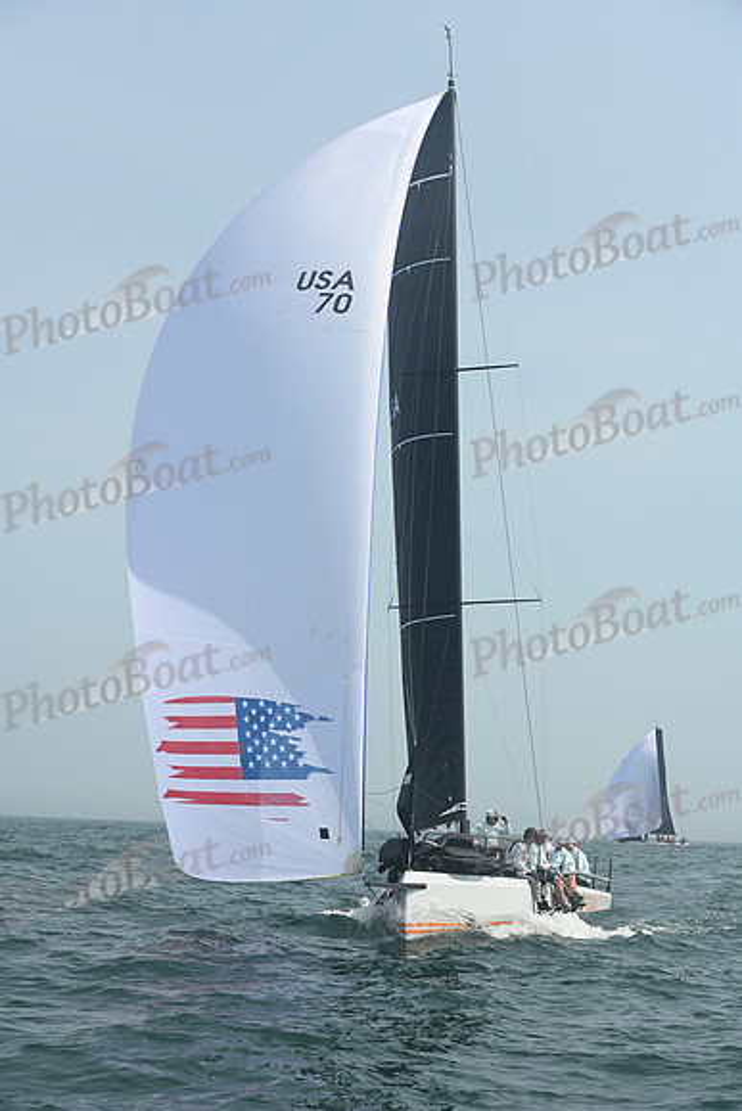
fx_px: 2163
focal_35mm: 70
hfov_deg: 19.5
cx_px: 371
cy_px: 556
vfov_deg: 28.8
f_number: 7.1
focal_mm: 70
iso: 320
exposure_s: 1/1250
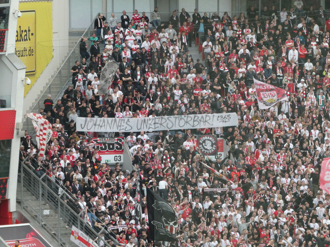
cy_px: 124
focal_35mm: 265
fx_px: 2526
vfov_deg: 5.6
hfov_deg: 7.5
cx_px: 165
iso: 500
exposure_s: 1/100
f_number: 5.6
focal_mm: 47.5
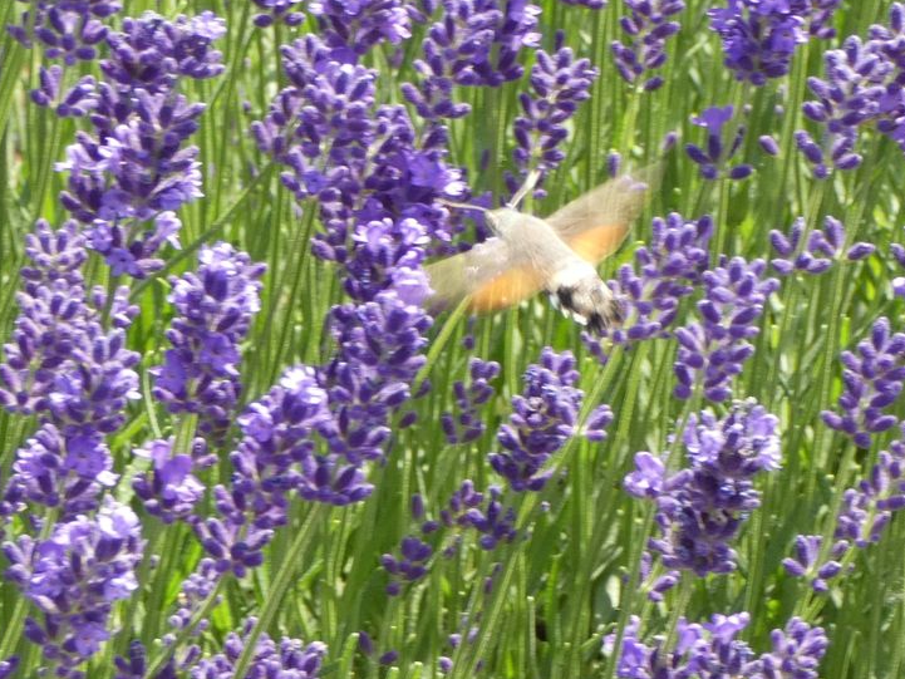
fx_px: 3713
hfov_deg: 13.9
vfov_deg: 10.4
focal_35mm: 142
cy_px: 290
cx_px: 505
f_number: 5.1
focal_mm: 21.5
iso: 125
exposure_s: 1/80
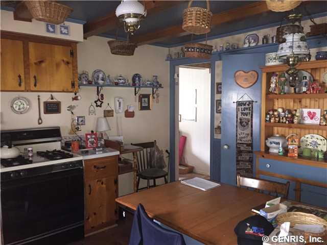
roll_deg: -0.9
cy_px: 122
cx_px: 164
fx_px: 274
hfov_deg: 61.7
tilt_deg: -4.7
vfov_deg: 48.2
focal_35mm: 29
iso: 250
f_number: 2.2
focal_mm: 4.15
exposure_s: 1/16
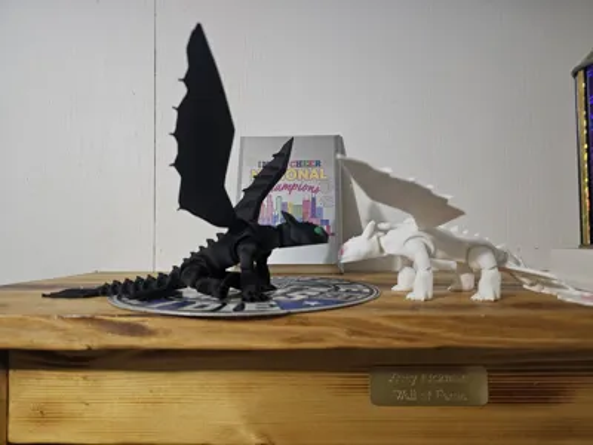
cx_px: 296
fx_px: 394
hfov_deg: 73.9
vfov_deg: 58.9
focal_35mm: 23
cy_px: 222
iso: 500
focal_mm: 6.3
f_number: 1.7
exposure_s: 1/30
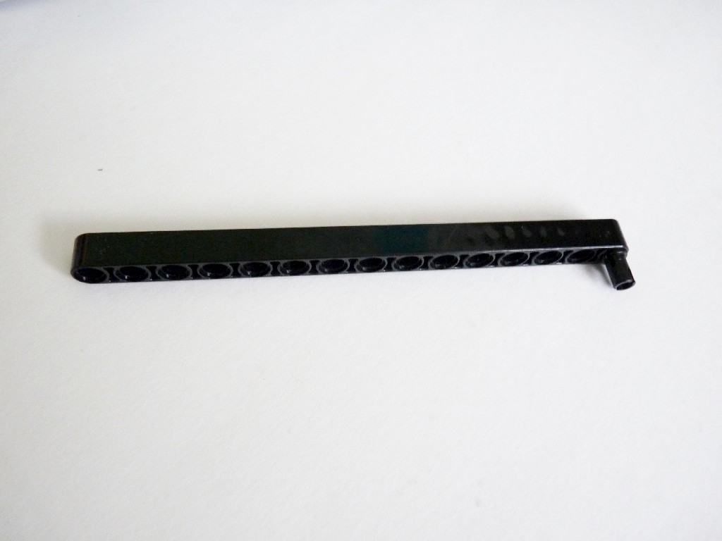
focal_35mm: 27
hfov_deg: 65.3
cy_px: 270
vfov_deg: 51.4
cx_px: 361
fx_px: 563
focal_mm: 4.8
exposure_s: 1/25
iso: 400
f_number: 2.8
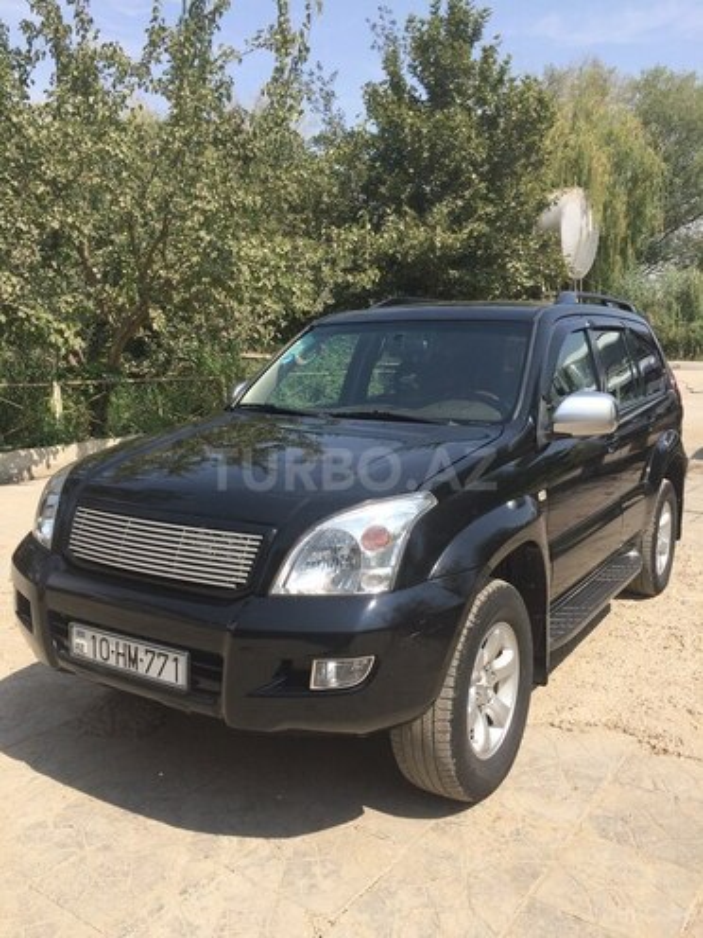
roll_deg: +0.2
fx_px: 785
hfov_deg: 48.2
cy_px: 469
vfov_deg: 61.7
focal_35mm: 29
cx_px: 352
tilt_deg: -8.8
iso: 32
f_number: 2.2
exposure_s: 1/1786
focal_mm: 4.15
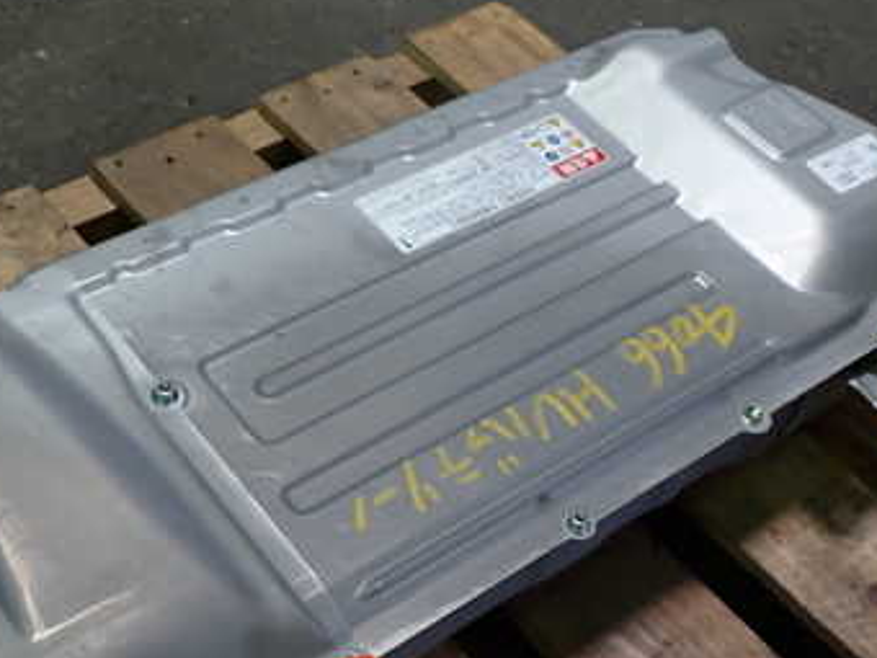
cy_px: 501
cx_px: 405
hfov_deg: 36.2
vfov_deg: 27.1
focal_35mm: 53
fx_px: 1343
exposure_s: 1/60
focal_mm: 5.4
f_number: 2.3
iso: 125
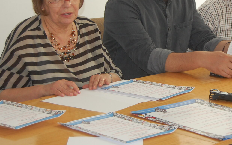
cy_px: 27
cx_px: 195
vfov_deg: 10.9
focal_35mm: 120
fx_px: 759
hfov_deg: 17.2
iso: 400
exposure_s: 1/80
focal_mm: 38
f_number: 5
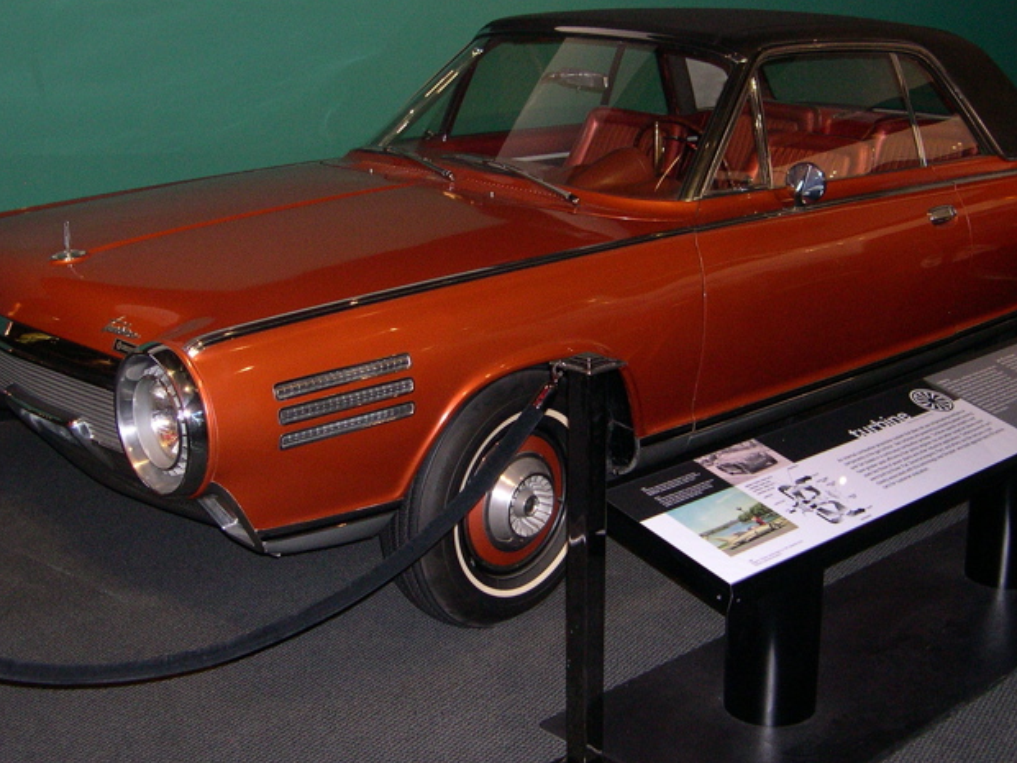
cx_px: 495
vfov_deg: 29.6
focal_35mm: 49
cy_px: 323
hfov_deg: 38.9
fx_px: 1440
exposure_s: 1/60
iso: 324
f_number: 2.8
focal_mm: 8
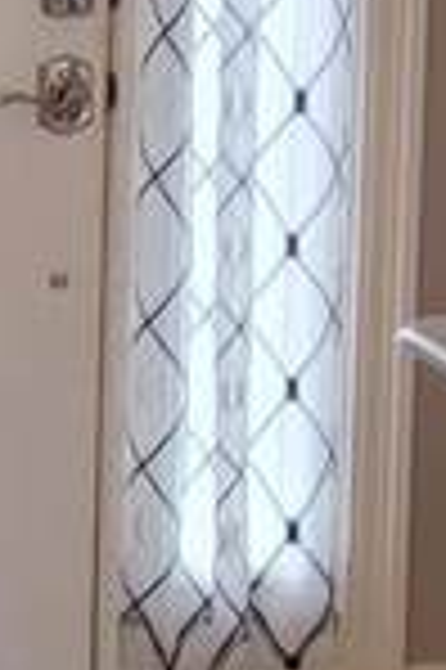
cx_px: -41
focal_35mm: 174
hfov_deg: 7.8
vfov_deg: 11.7
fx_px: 3241
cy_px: 72
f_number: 1.8
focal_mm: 5.58
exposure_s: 1/60
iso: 150
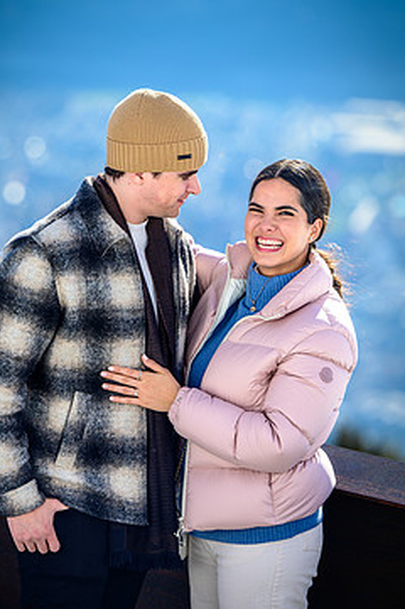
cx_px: 176
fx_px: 3161
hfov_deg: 7.3
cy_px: 285
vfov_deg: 11.0
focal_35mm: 187
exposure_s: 1/1000
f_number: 3.2
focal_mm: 150
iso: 100
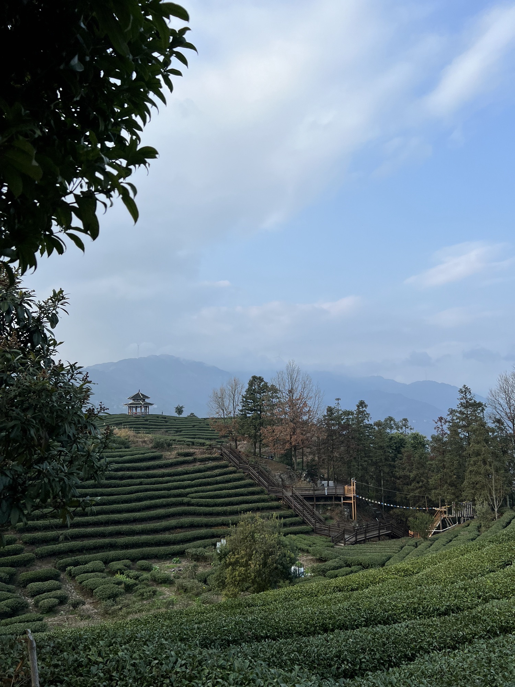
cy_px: 344
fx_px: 516
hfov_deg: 53.1
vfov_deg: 67.3
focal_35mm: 26
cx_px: 258
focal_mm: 5.7
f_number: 1.5
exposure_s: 1/2165
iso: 50
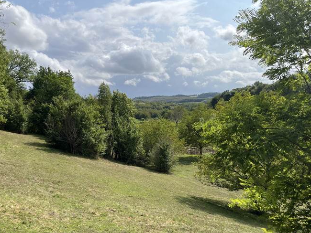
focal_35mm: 32
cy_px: 135
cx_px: 128
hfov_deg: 56.5
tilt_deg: -4.6
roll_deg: +2.9
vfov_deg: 44.0
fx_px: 288
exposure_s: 1/4651
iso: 50
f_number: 1.6
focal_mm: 5.1
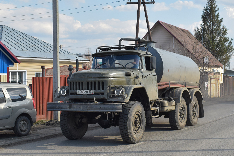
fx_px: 279
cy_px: 78
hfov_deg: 45.4
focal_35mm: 43
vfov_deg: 31.2
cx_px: 116
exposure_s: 1/640
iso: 400
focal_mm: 28
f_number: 8
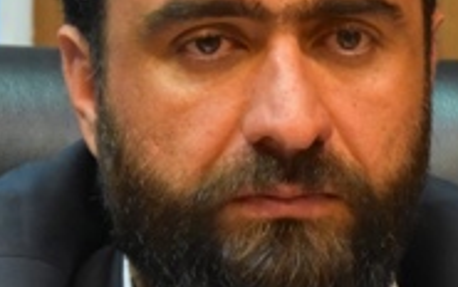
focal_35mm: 296
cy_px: 184
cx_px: 416
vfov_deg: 4.4
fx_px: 3698
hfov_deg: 7.1
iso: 4000
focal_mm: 56
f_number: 7.1
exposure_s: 1/200
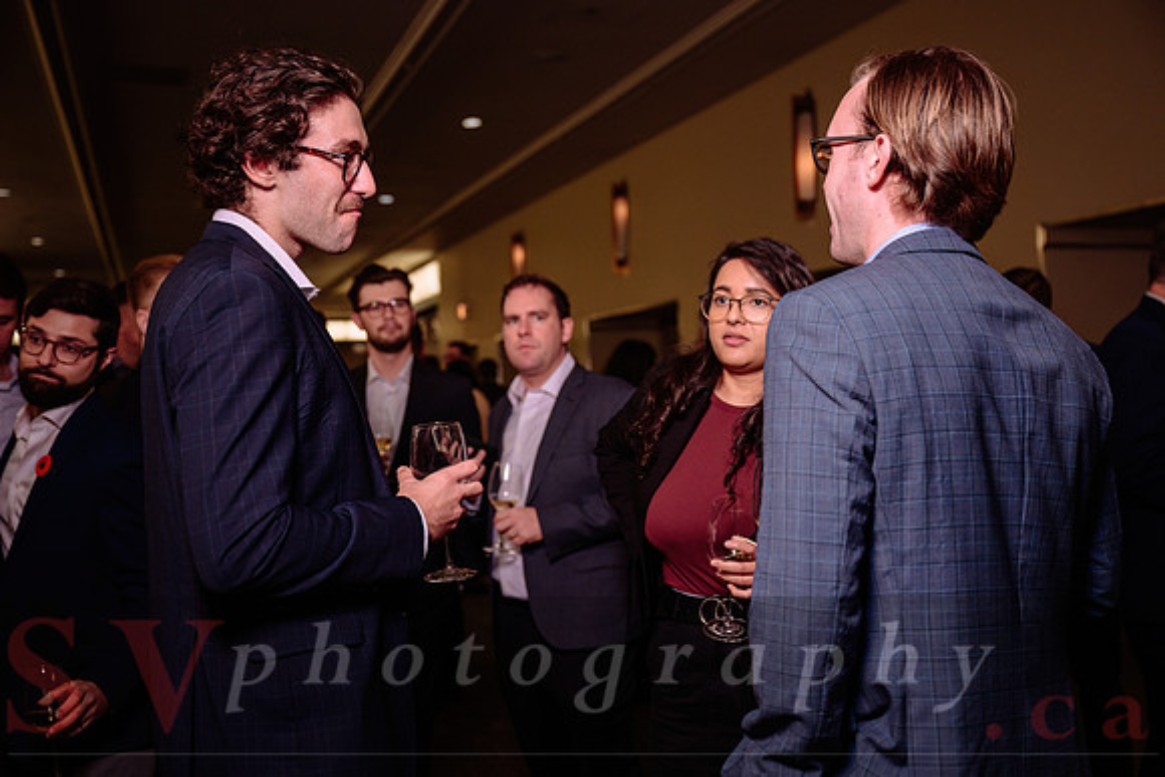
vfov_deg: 34.2
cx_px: 582
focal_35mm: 39
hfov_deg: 49.5
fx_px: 1262
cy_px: 388
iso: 800
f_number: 3.2
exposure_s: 1/100
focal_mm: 39
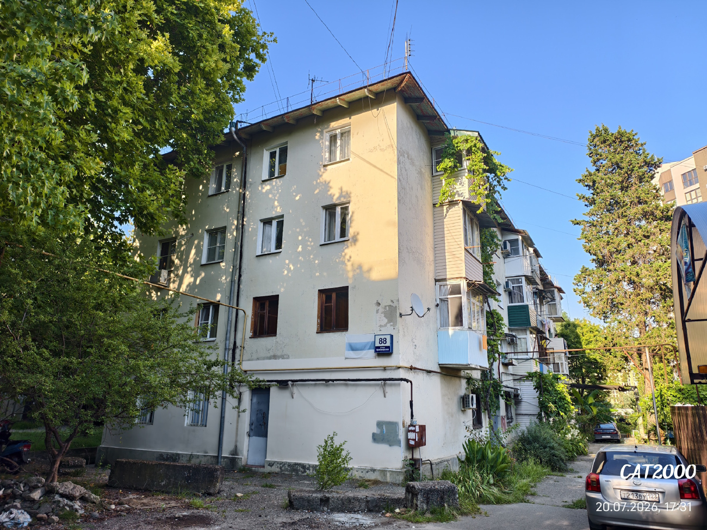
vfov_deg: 58.9
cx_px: 354
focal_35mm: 23
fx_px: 470
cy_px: 265
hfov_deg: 73.9
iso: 71
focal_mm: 6.54
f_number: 1.57
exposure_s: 1/306
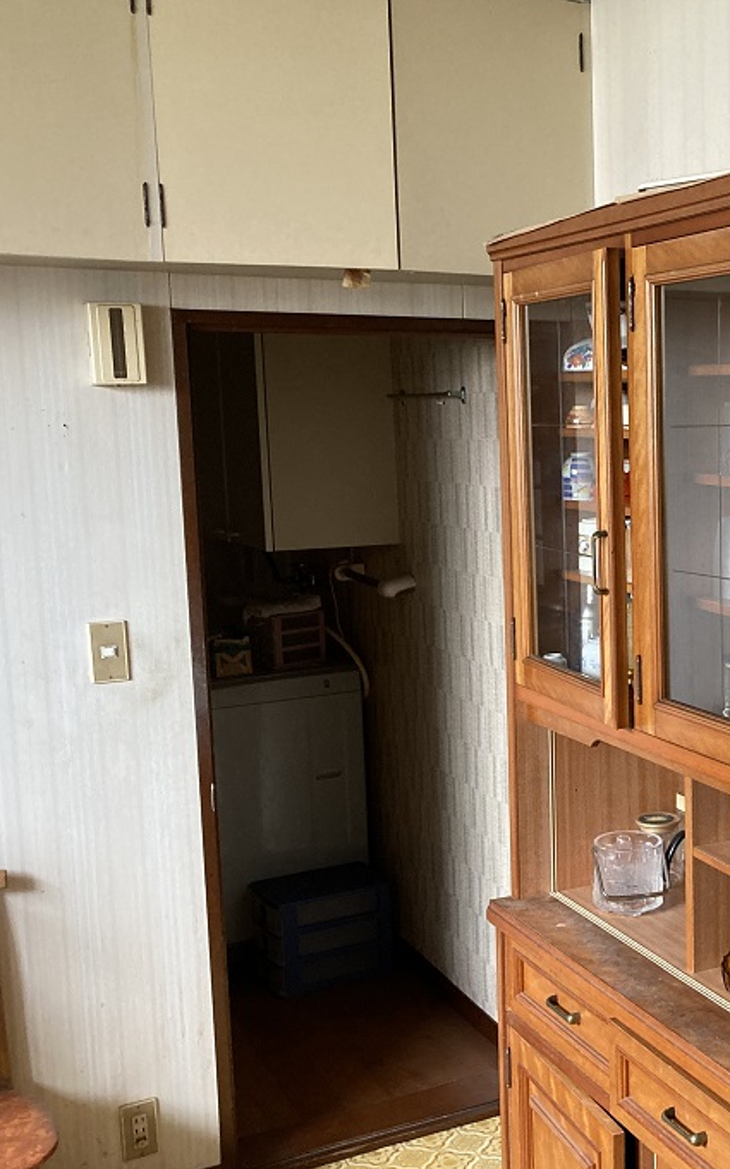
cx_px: 708
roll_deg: +1.6
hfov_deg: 27.7
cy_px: 584
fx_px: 1401
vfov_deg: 45.3
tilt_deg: -5.8
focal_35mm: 44
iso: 200
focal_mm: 3.99
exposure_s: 1/60
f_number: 1.8
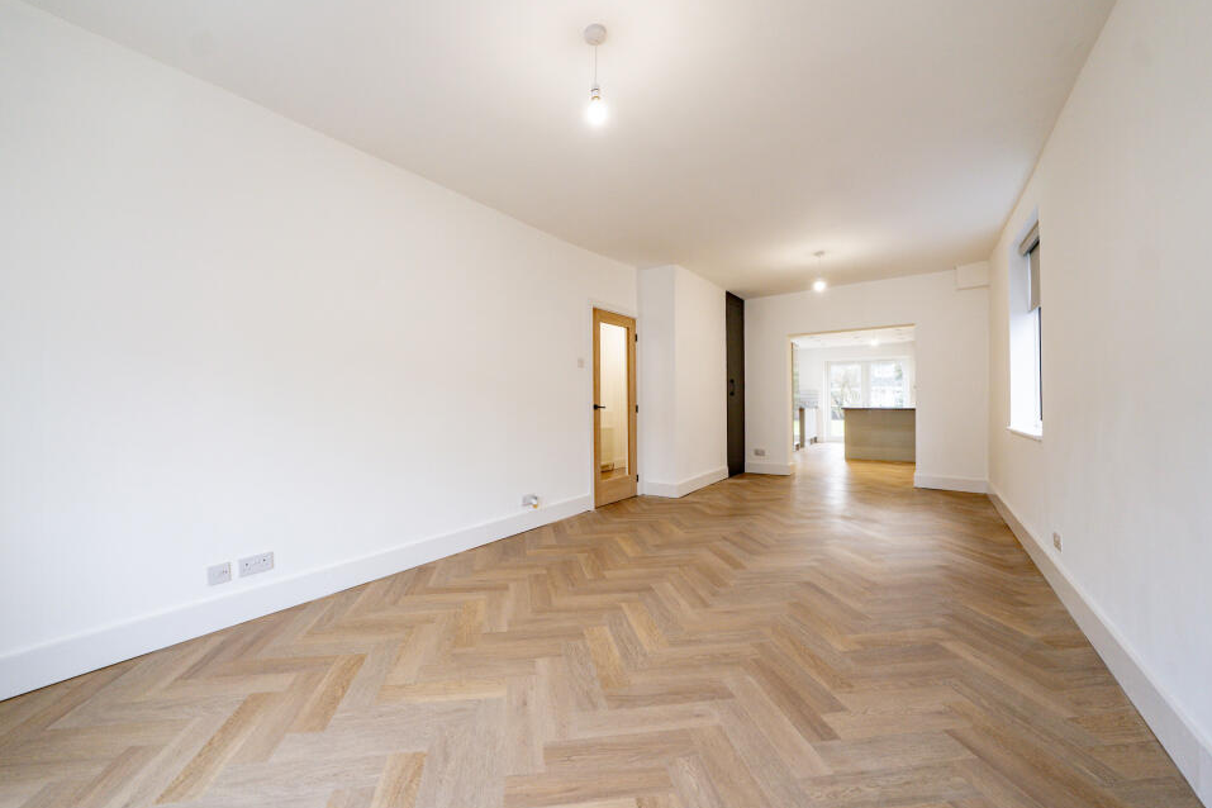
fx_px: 438
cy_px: 398
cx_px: 567
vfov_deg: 85.4
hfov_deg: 108.2
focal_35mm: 13
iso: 1000
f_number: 4
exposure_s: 1/160
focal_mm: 12
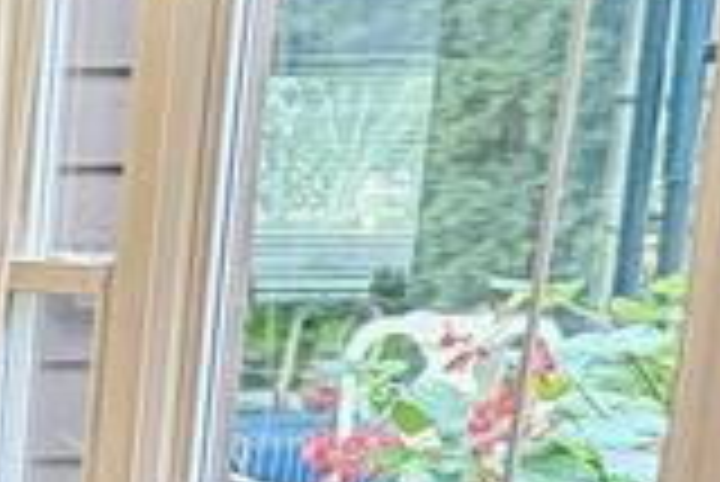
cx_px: -927
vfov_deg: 14.4
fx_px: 1862
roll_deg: +0.5
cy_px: 509
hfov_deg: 15.0
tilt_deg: -8.5
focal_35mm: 93
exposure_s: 1/60
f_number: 2.2
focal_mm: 2.22
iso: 200
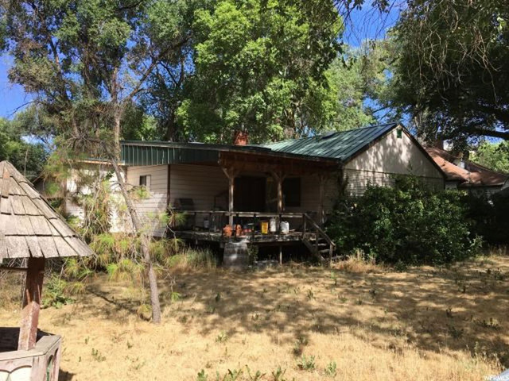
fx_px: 426
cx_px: 254
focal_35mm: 29
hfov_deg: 61.7
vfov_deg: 48.2
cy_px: 190
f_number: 2.2
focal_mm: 4.15
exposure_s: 1/746
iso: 25
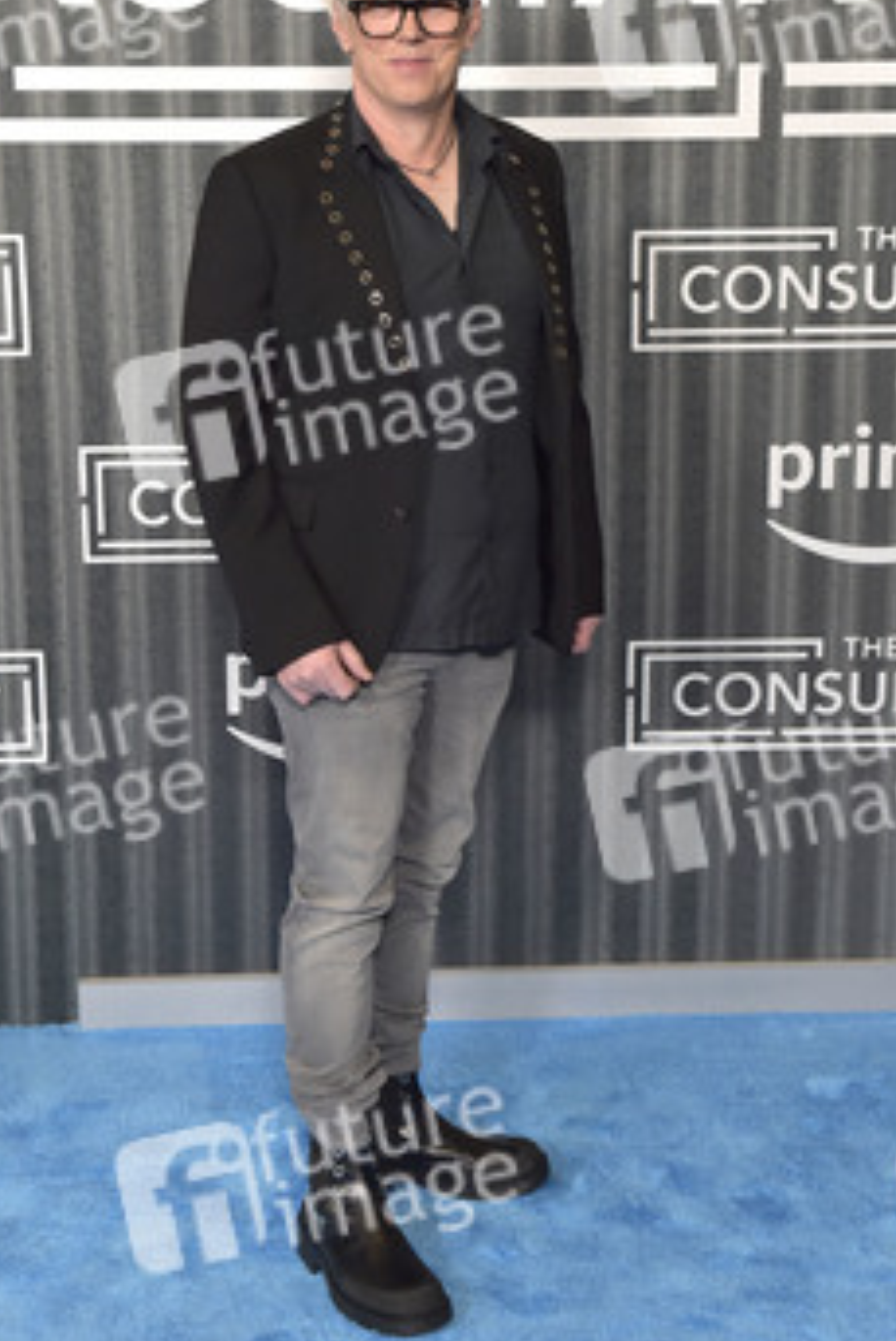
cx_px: 432
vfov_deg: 35.6
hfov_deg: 24.2
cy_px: 594
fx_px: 2088
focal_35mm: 56
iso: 2500
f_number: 6.3
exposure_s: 1/250
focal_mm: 48
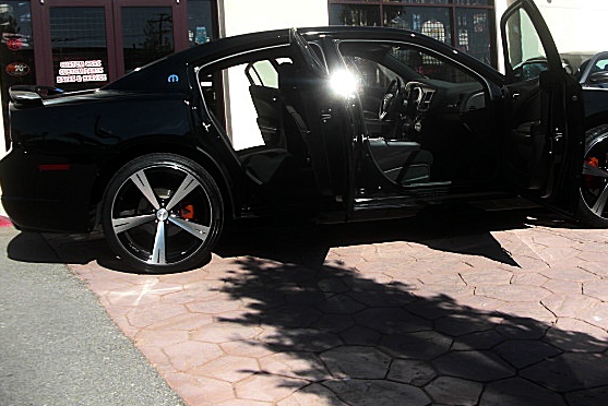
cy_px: 160
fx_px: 727
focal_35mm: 43
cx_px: 337
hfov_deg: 45.3
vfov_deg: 31.1
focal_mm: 6.3
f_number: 2.8
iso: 50
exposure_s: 1/640
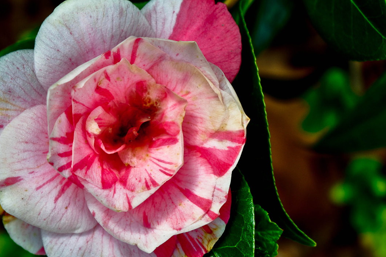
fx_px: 1348
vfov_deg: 10.9
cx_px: 143
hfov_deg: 16.3
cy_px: 140
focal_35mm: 126
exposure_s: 1/100
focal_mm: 55
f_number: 5.6
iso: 100
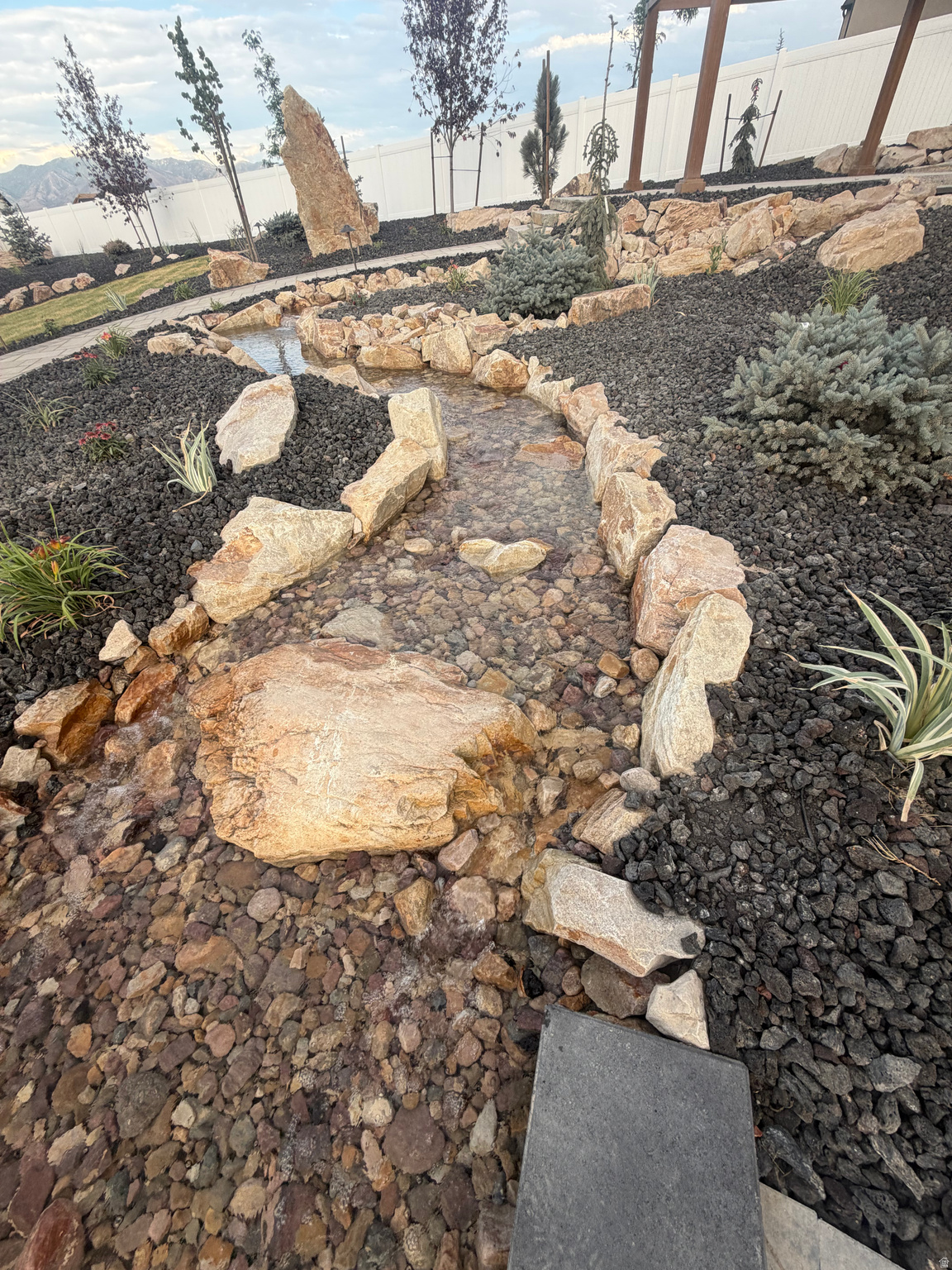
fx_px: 513
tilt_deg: -41.5
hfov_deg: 85.7
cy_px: 635
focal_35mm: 14
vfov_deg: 102.1
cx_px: 476
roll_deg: +4.3
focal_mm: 2.22
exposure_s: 1/288
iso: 50
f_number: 2.2
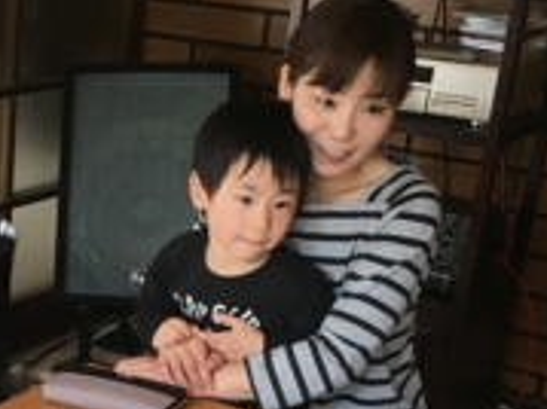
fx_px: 1279
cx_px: 21
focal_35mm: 81
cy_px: 420
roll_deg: -1.7
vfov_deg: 17.7
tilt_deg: -23.8
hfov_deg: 23.3
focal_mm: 4.15
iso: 32
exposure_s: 1/30
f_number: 2.2
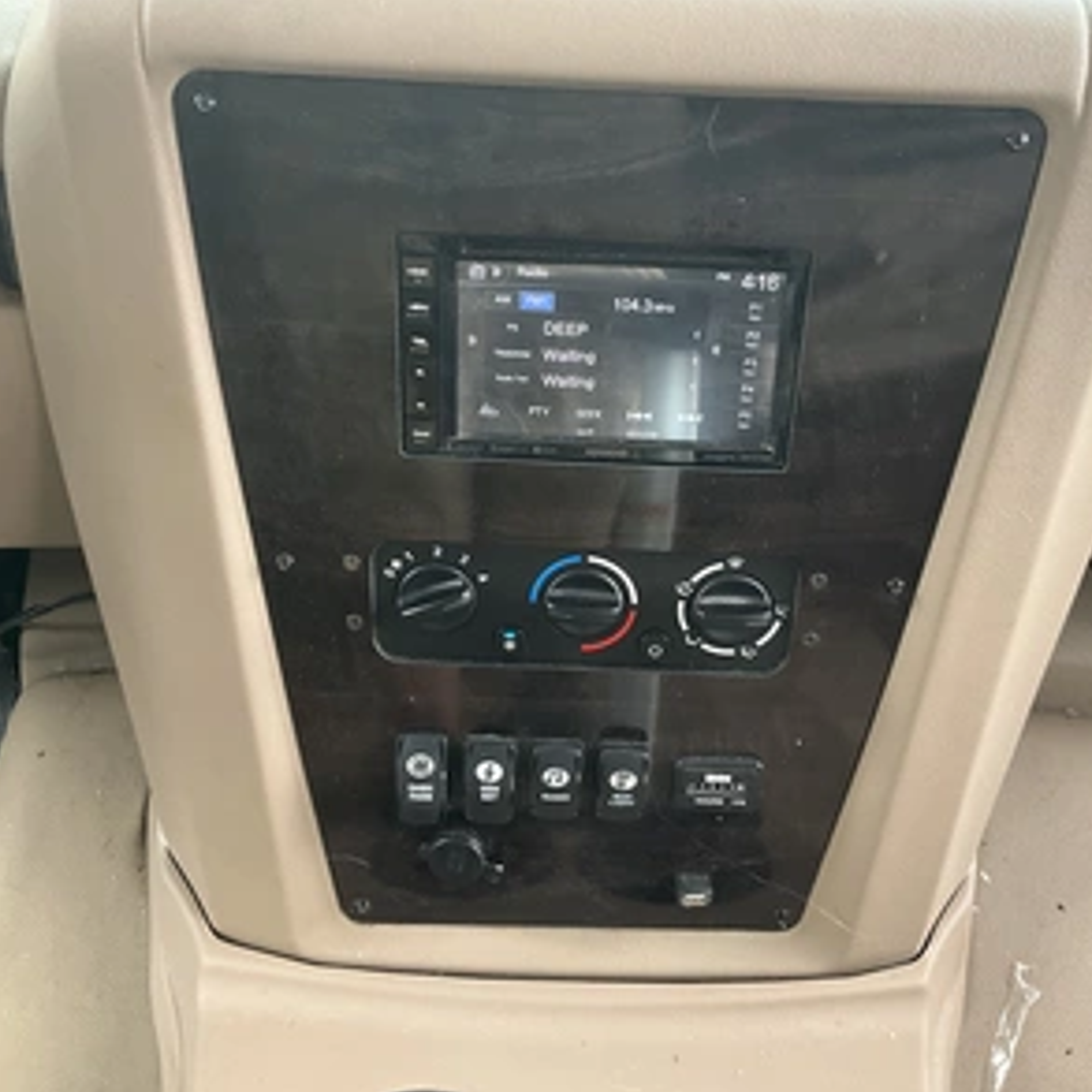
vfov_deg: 47.2
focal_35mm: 35
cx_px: 581
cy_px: 555
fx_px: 1249
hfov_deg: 47.2
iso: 64
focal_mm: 3
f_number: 1.8
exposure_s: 1/65
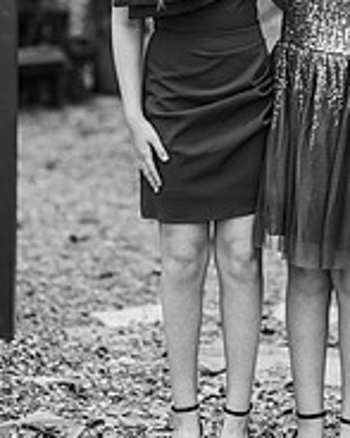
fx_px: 2527
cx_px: 238
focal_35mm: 195
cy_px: -40
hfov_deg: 7.9
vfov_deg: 9.8
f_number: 2
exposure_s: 1/200
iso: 200
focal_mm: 85
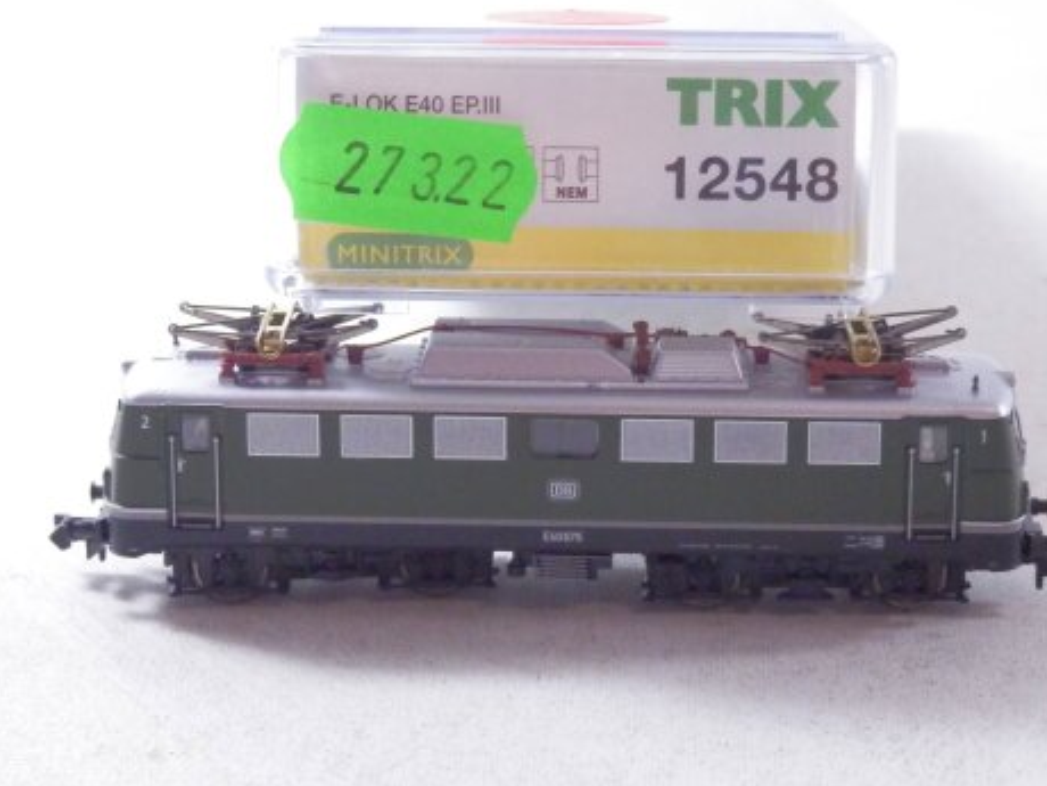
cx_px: 546
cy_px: 353
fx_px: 2601
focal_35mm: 86
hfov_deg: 22.8
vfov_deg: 17.2
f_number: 4.4
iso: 1250
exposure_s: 1/160
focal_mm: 11.9
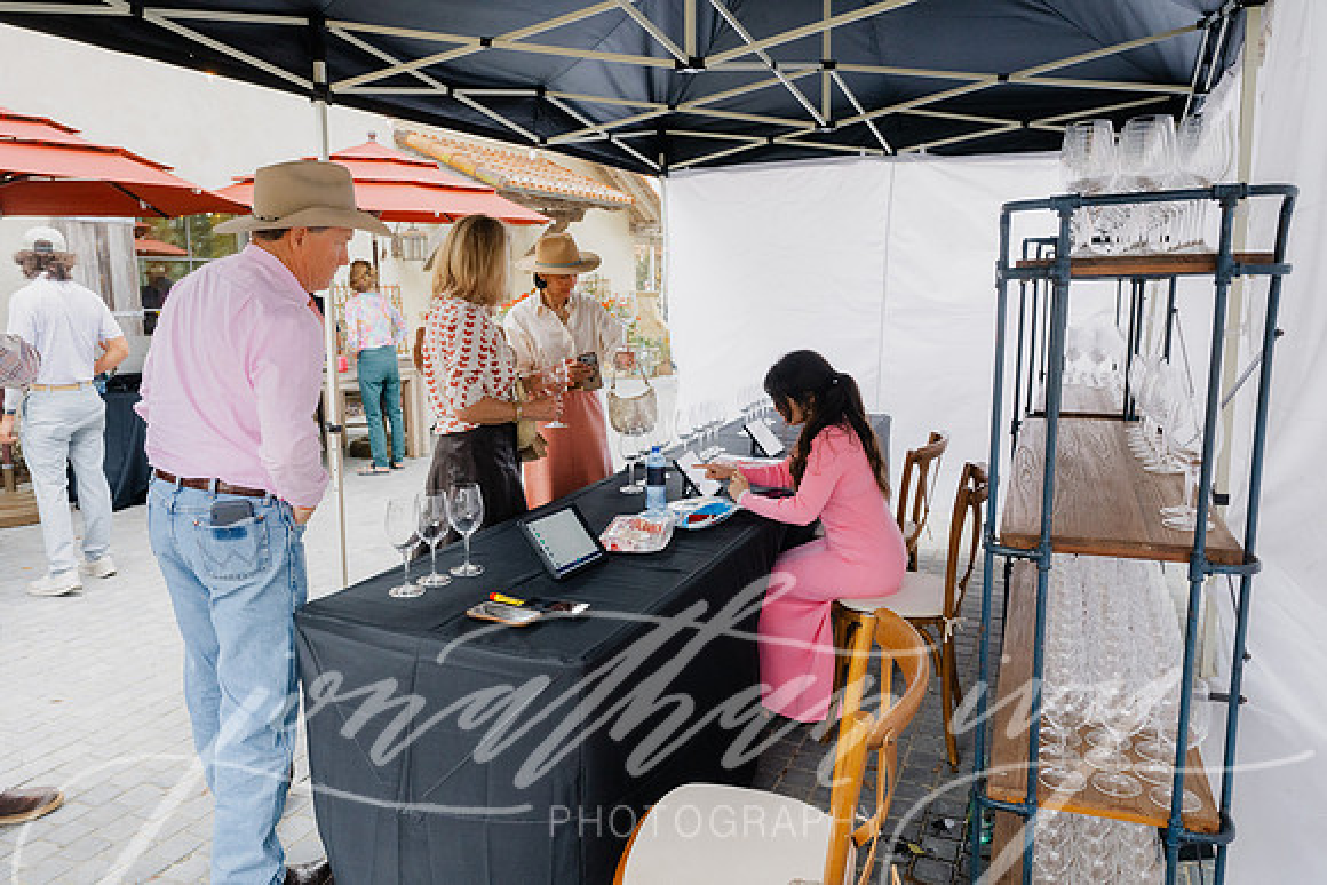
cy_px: 442
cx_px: 664
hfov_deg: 68.4
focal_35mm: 26
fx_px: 977
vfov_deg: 48.8
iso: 1250
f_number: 5.6
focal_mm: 26.5
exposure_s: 1/250
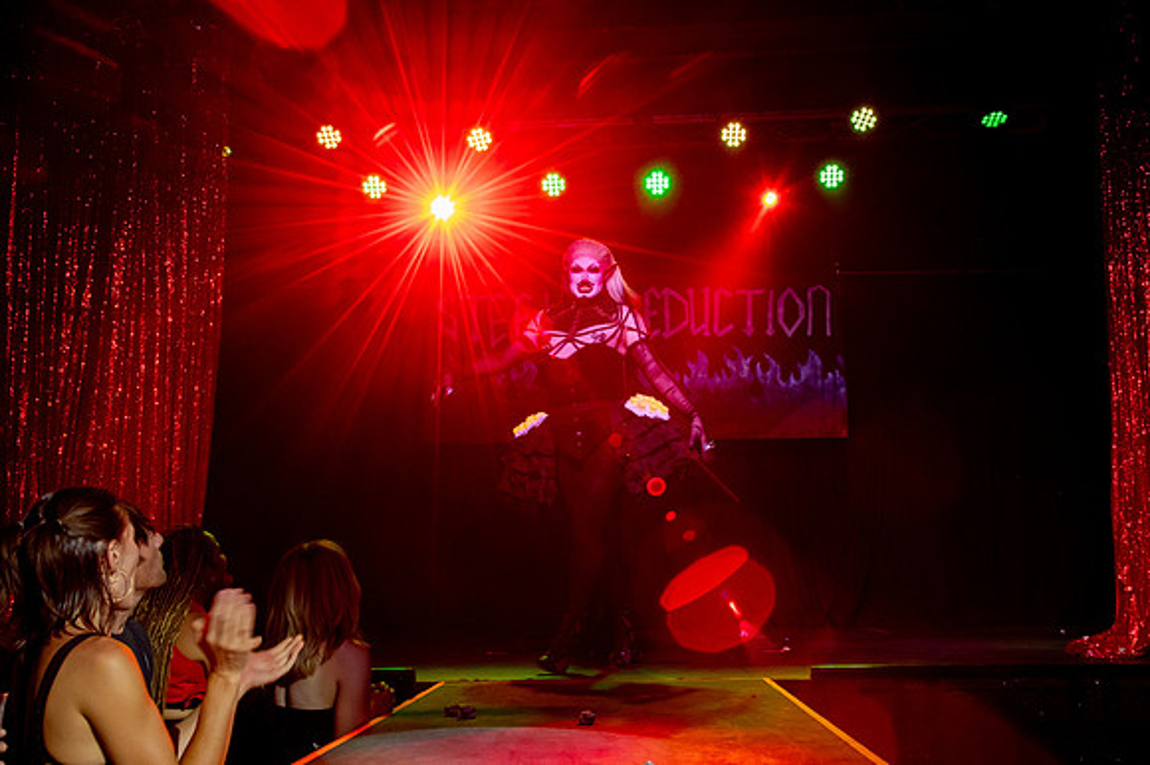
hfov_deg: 49.1
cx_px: 576
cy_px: 400
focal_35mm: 39
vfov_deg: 33.8
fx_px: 1259
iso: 6400
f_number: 10
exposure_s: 1/40
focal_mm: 34
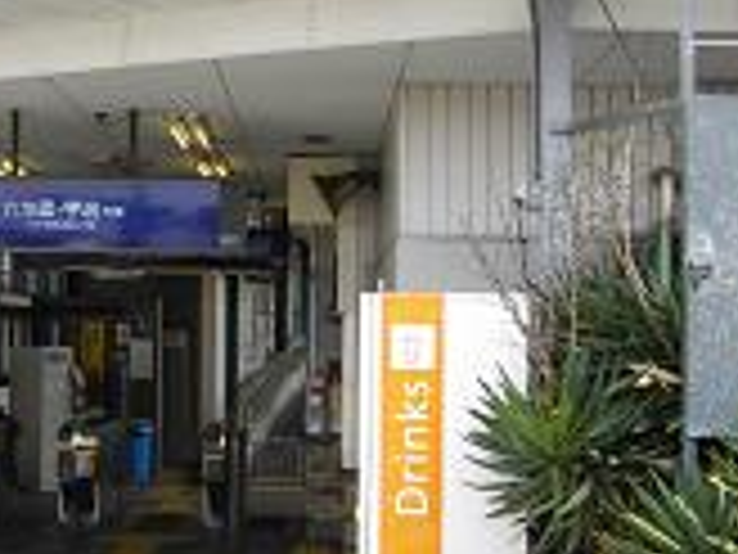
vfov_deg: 19.4
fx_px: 1620
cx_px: 245
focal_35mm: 76
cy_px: 212
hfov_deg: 25.5
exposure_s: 1/320
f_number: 2.9
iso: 100
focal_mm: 5.7
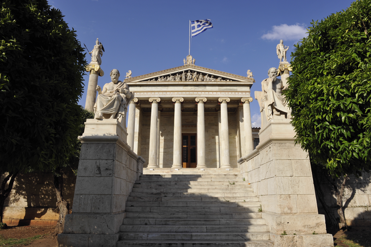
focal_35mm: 24
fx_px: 247
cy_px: 124
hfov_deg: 73.8
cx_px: 186
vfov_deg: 53.1
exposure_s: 1/800
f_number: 14
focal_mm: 24
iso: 640
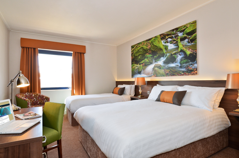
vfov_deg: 63.0
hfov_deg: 85.5
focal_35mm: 20
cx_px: 120
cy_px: 79
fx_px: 129
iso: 400
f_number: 9
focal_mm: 13
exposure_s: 1/20
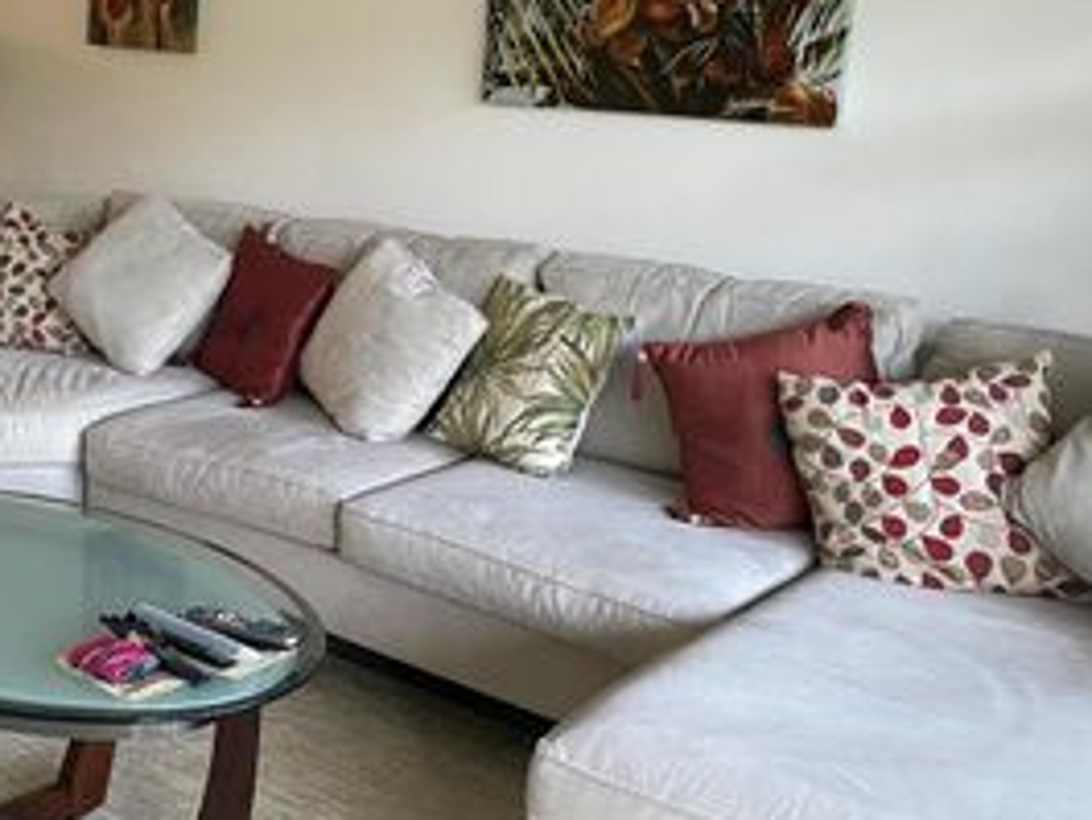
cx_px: 218
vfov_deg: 29.5
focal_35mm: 49
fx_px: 1546
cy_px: 282
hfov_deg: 37.5
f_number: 1.6
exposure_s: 1/60
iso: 100
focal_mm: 4.2
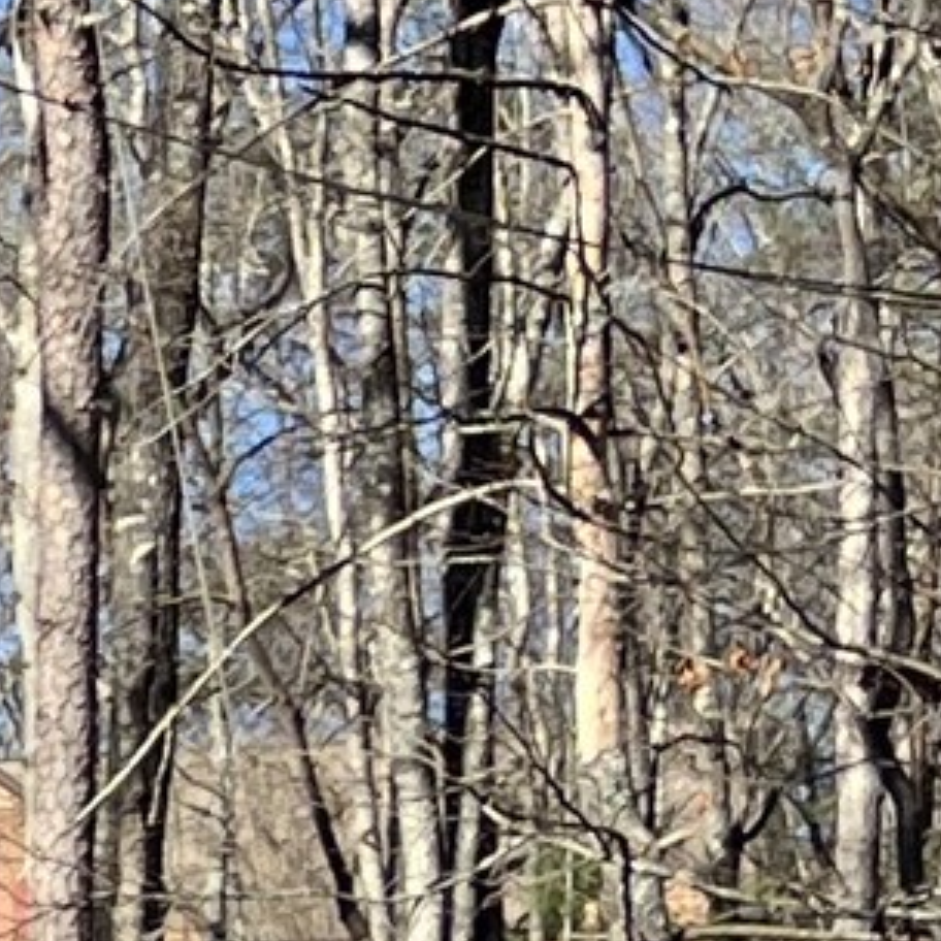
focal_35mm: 232
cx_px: -2167
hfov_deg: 6.6
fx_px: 7135
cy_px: 1634
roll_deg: -0.1
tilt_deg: +4.1
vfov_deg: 7.4
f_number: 1.5
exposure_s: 1/1779
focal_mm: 5.7
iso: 50
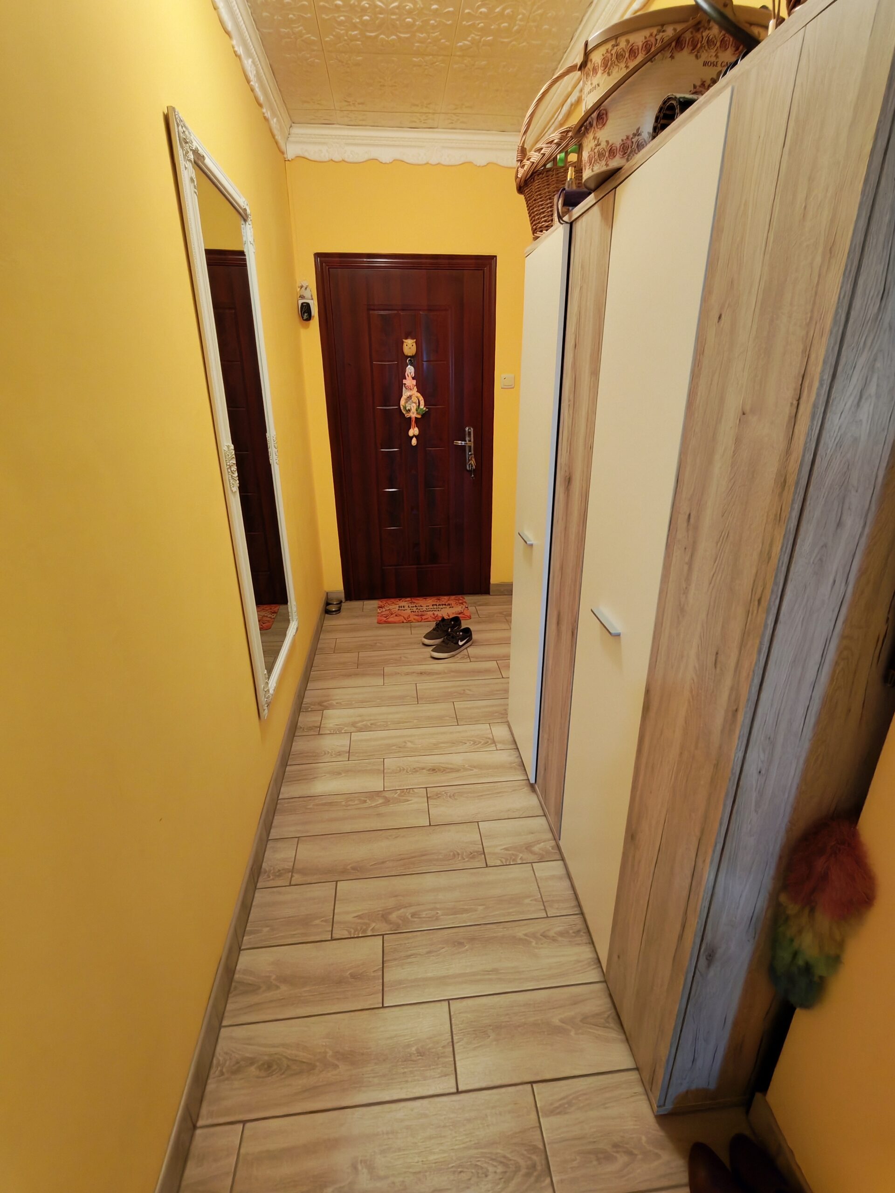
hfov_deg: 78.1
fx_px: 552
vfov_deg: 94.5
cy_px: 596
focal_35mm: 16
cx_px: 448
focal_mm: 1.96
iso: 250
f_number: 2.2
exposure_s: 1/33
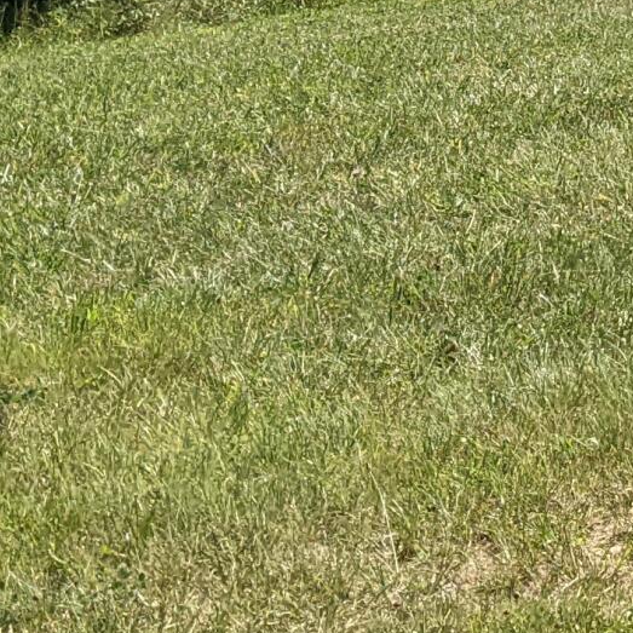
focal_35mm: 137
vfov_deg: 12.5
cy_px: -121
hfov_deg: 11.4
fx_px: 2834
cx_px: 1311
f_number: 1.8
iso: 67
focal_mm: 4.44
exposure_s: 1/3906
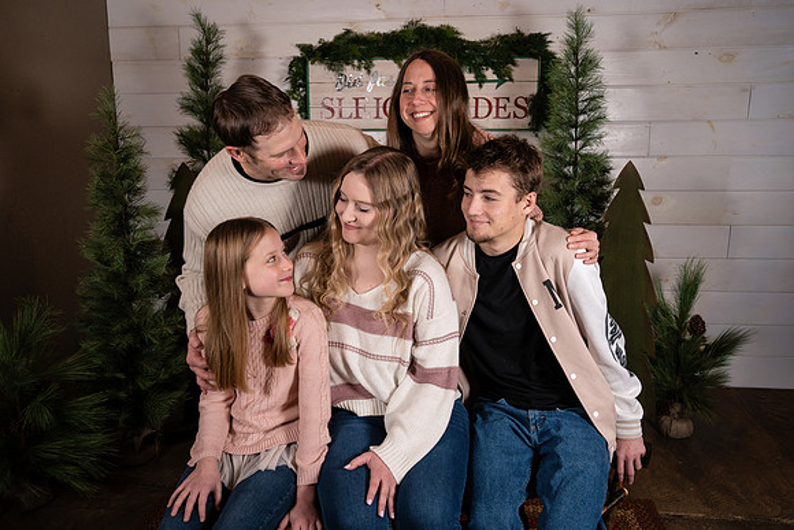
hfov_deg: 61.9
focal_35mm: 30
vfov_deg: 43.6
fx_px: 662
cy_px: 265
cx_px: 397
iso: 400
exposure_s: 1/250
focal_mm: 30
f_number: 5.6
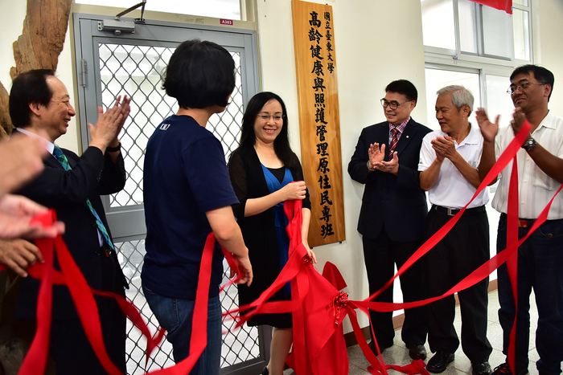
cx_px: 282
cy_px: 188
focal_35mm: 28
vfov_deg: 46.4
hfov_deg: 65.5
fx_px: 438
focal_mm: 28
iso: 800
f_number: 3.5
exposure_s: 1/50
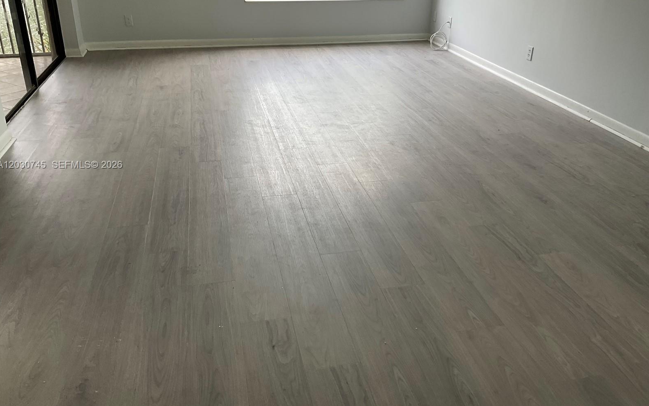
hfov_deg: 61.2
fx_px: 548
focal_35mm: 31
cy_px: 165
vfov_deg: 40.4
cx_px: 322
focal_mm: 3
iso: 32
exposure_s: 1/120
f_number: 1.8
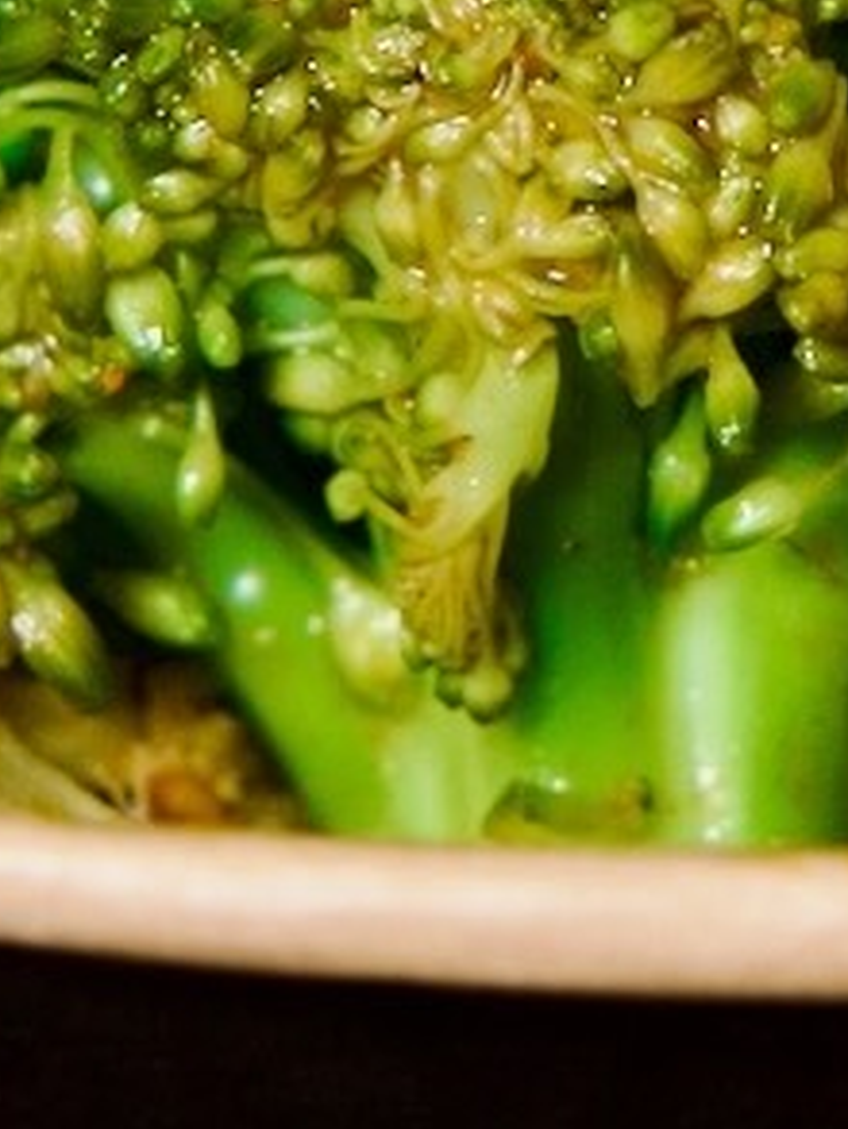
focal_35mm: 512
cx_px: 1012
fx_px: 16711
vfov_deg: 3.9
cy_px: -144
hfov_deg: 2.9
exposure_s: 1/250
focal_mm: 85
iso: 2000
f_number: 4.5
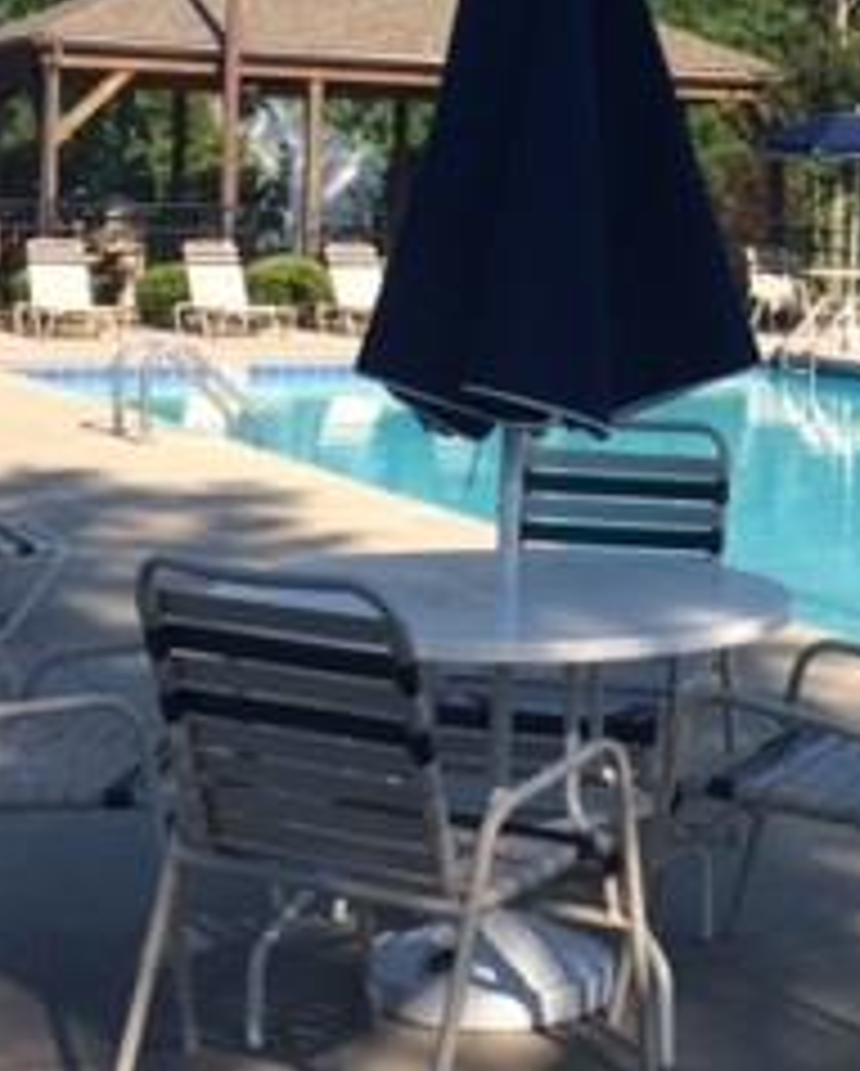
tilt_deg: +2.6
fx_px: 2413
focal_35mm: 76
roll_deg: -1.1
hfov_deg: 19.9
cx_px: 711
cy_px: 140
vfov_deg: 24.4
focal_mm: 4.15
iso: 32
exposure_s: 1/1466
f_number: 2.2
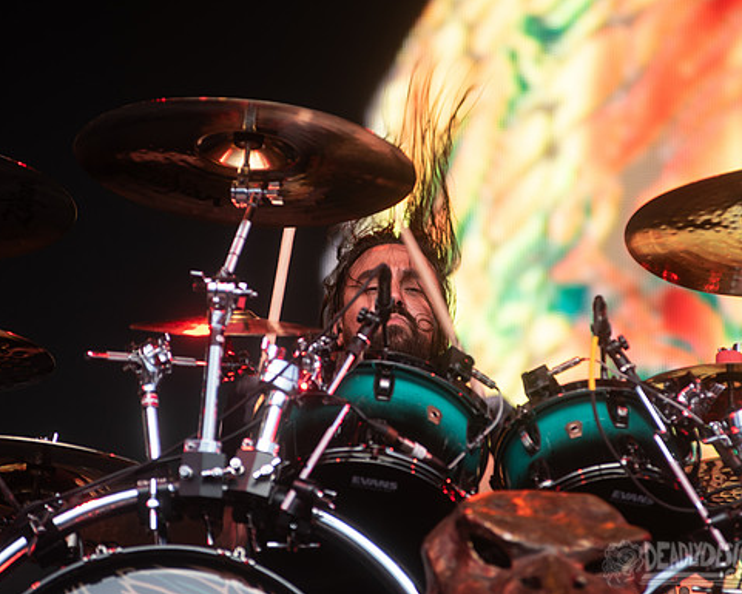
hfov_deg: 7.0
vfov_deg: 5.6
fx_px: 6040
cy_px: 296
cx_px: 406
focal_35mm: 275
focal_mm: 200
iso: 200
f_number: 4
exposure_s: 1/125
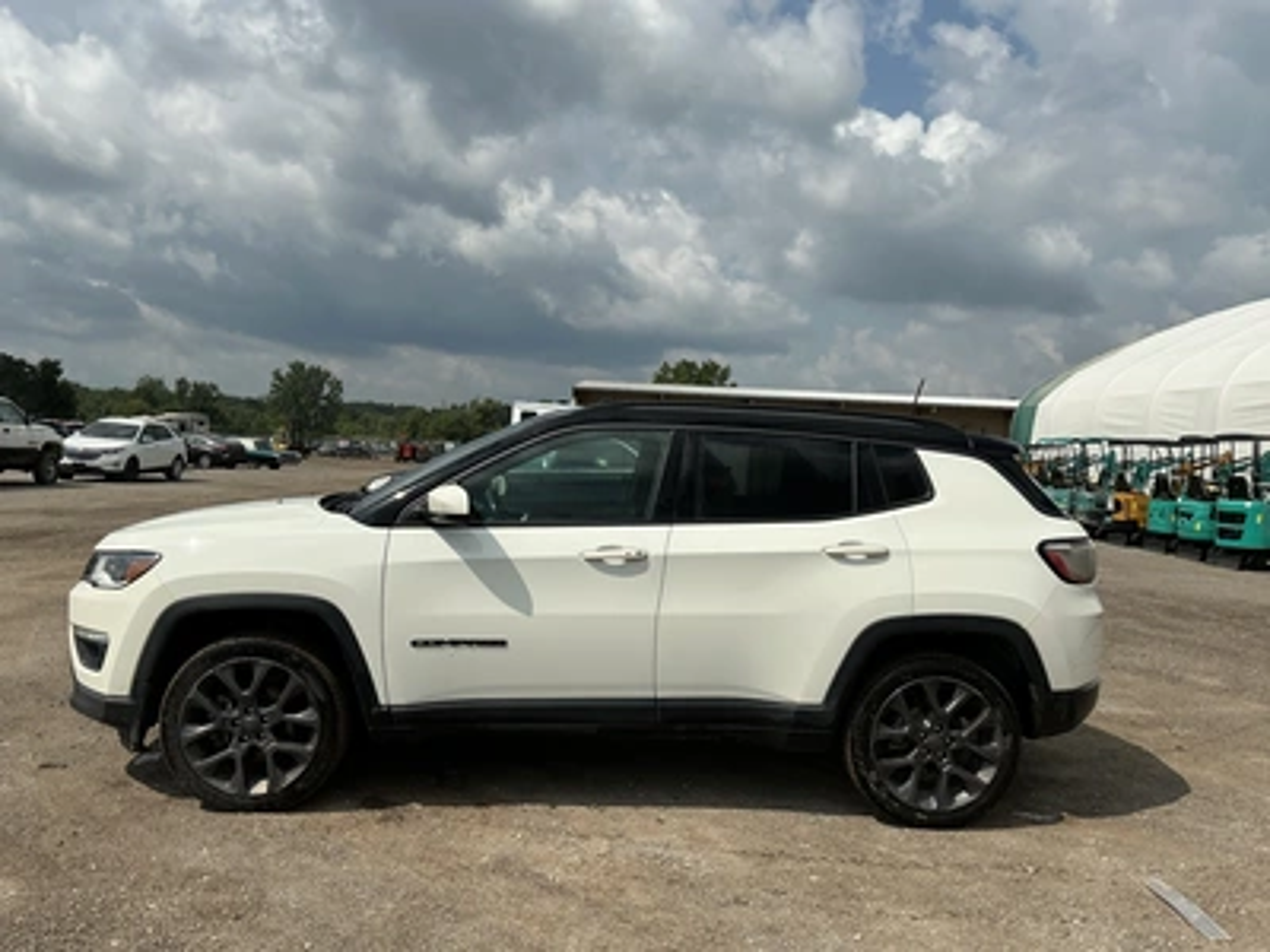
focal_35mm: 28
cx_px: 635
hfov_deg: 63.4
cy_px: 476
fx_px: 1027
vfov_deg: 49.7
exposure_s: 1/4065
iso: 25
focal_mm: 3
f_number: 1.8
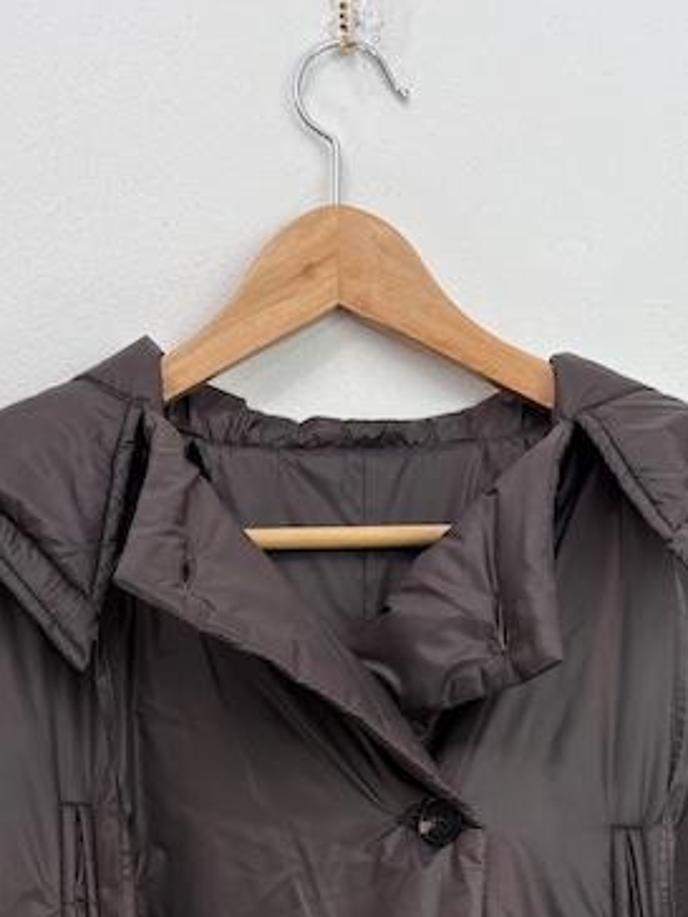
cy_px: 1127
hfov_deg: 21.0
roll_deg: +1.0
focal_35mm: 70
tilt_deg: -5.3
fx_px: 1855
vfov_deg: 24.8
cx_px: 338
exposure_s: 1/121
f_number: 1.6
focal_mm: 5.96
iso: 40
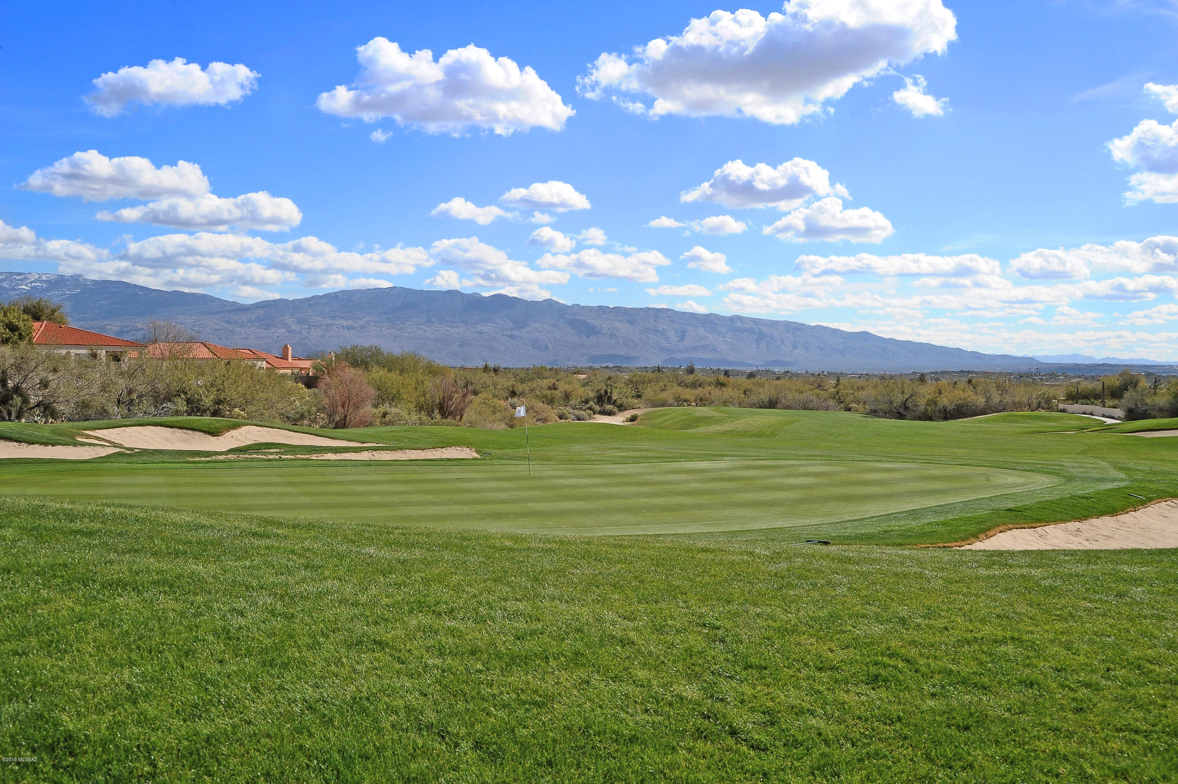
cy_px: 392
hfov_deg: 54.5
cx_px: 589
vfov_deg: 37.8
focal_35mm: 35
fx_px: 1144
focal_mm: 35
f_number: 14
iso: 640
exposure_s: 1/500
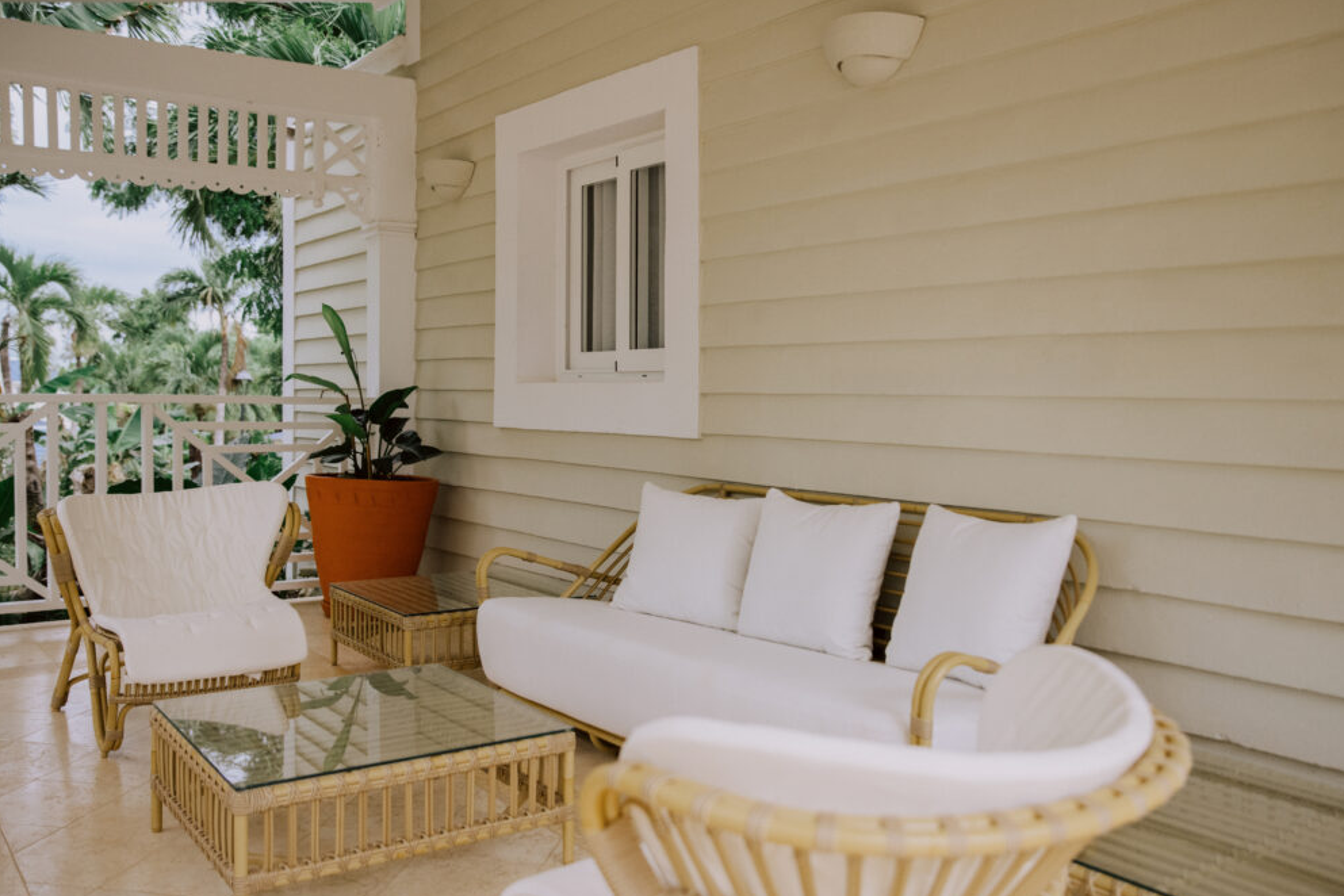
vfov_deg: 40.0
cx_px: 669
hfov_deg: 57.2
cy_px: 446
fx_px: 1232
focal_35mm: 33
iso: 800
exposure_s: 1/500
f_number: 2.8
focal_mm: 32
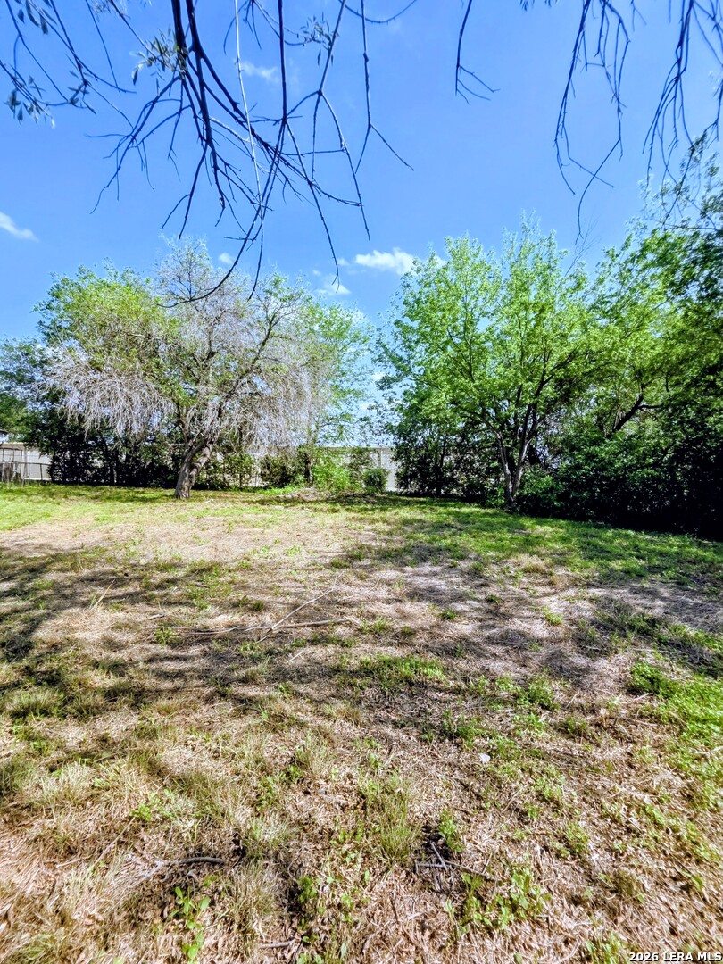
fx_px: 362
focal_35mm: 13
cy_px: 482
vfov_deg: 106.2
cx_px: 362
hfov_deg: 89.9
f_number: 1.9
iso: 40
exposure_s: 1/1262
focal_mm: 2.2
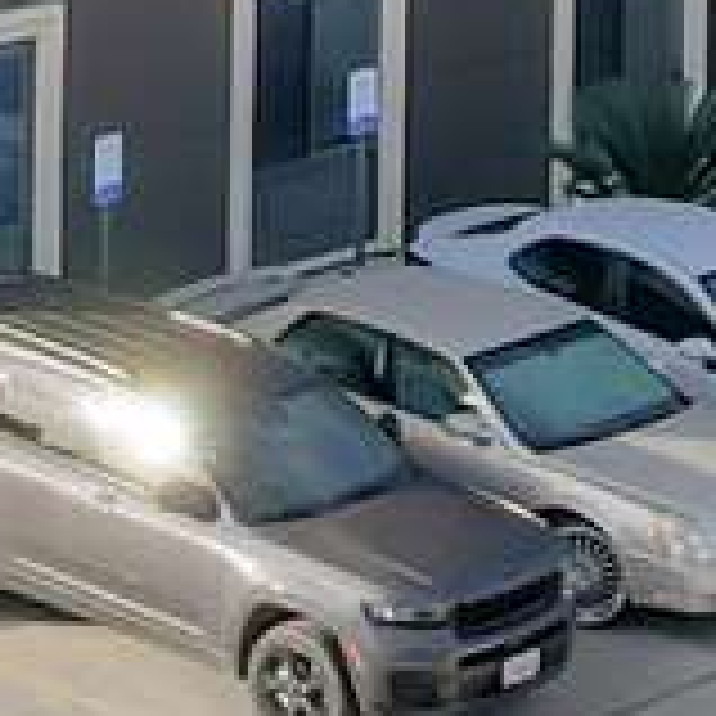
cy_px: -689
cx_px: 279
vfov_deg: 9.3
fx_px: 4119
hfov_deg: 9.9
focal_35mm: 176
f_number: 2.8
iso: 100
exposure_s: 1/4000
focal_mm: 8.38
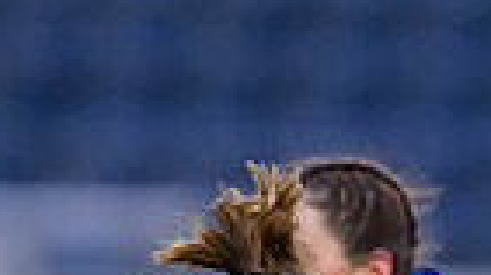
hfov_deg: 1.0
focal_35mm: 2234
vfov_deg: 0.5
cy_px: 714
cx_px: 69
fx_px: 29058
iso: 2500
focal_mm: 400
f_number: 3.2
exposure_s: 1/4000
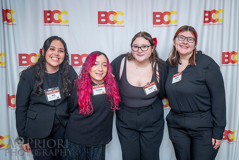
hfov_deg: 49.0
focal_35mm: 39
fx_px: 261
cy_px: 84
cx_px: 134
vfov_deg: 33.9
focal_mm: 35
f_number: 2.8
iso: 1000
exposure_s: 1/200
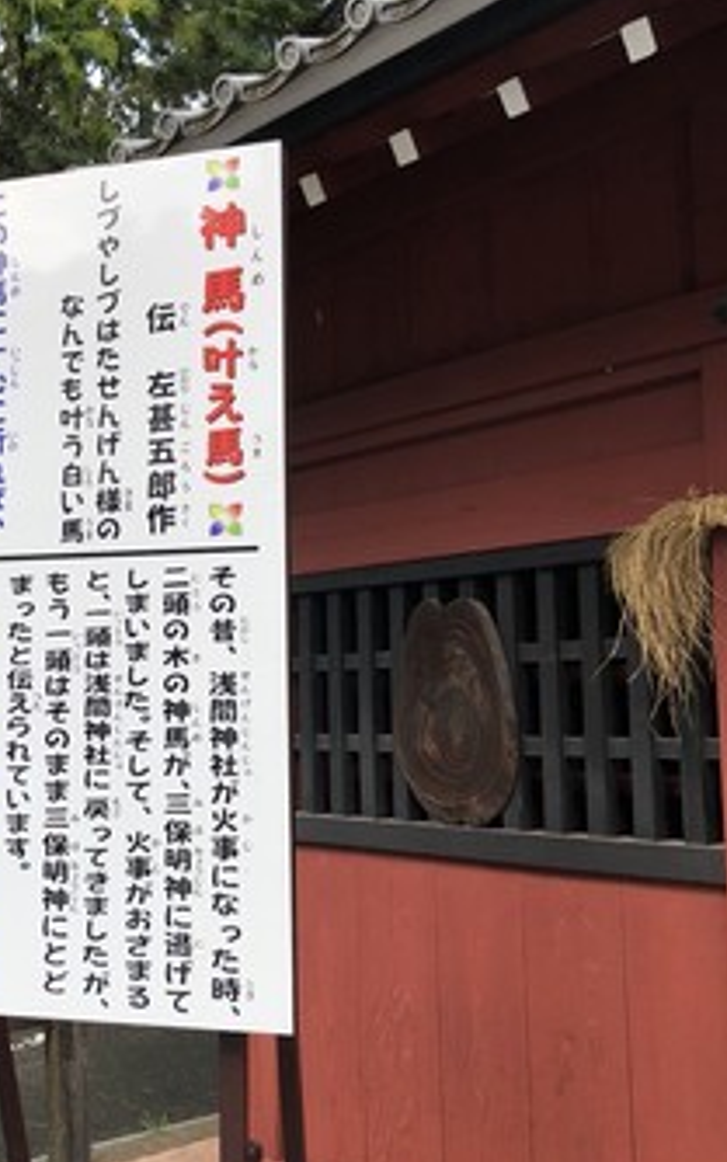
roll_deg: -1.8
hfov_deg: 31.6
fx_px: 1267
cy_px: 598
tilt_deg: +4.6
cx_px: 202
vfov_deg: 49.3
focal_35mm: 40
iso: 20
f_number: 1.8
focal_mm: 3.99
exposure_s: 1/222
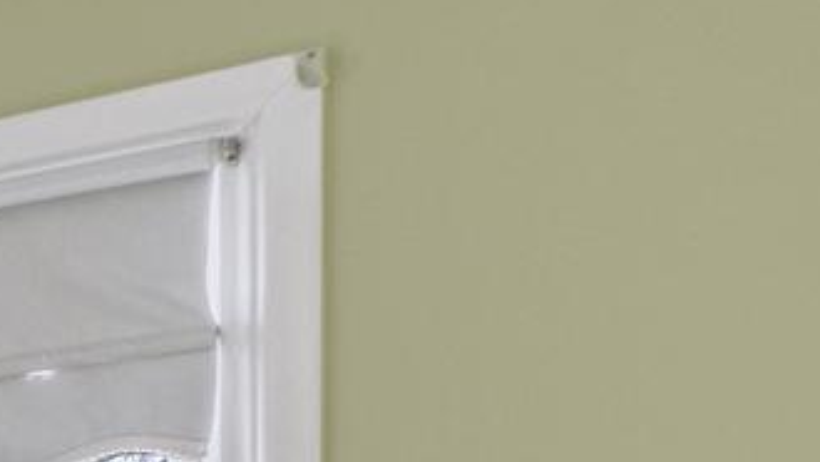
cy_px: 1007
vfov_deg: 10.5
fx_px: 2262
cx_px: -1687
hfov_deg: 11.2
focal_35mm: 104
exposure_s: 1/1250
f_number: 7.1
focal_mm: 16
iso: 1250
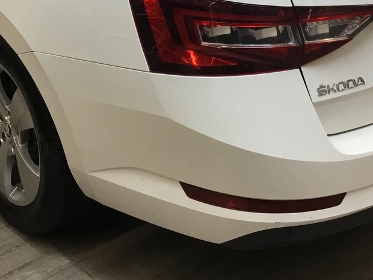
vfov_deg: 19.7
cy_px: -13
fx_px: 776
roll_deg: +2.3
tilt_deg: -18.0
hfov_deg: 27.0
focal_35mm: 72
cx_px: 156
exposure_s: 1/33
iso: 40
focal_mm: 3.3
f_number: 2.4
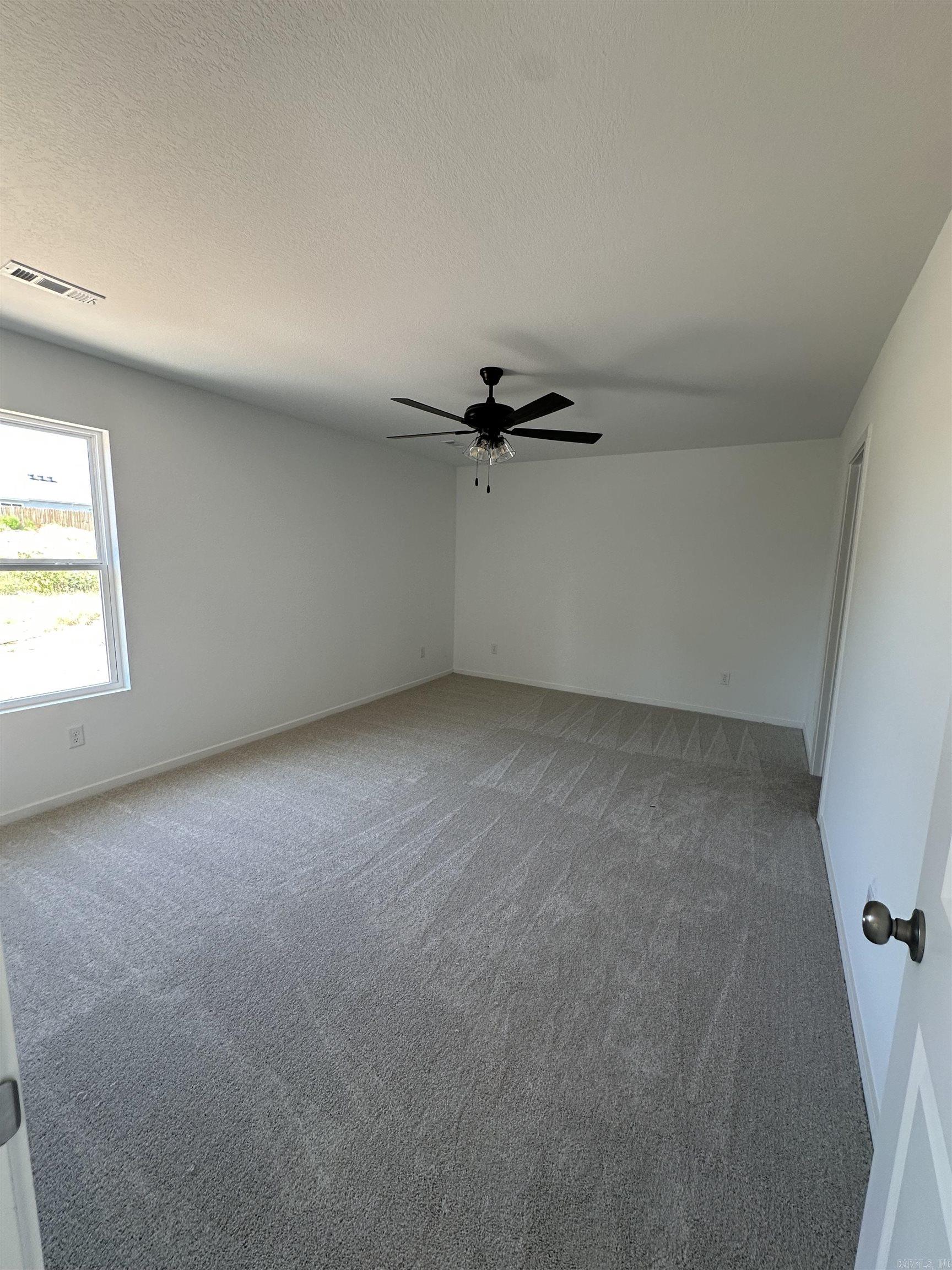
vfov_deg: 102.1
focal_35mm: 14
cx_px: 476
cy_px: 635
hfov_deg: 85.7
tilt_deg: -8.4
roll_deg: -2.6
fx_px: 513
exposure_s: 1/99
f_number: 2.2
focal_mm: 2.22
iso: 100
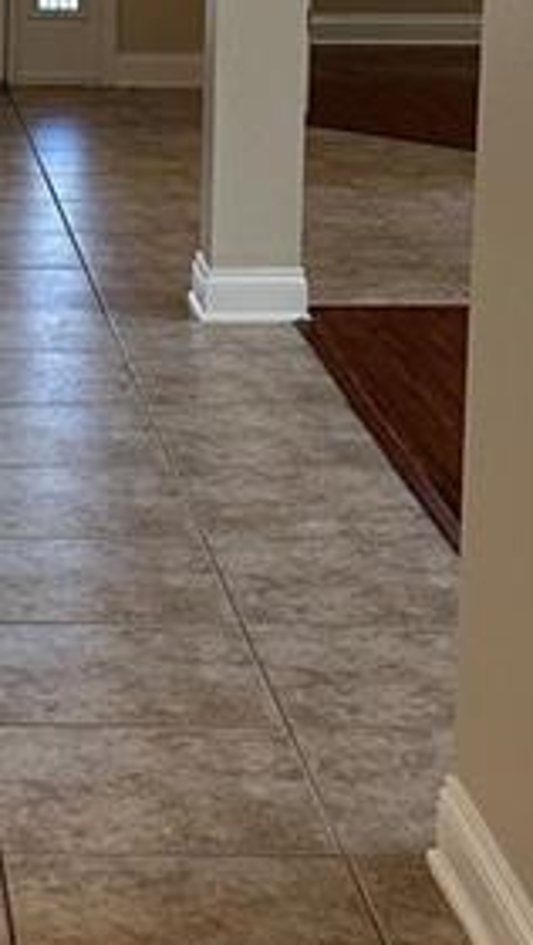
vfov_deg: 18.8
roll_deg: -0.2
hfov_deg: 10.6
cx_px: -155
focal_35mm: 112
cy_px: 98
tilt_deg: -9.0
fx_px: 2807
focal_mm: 6.86
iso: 160
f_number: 1.78
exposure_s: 1/120
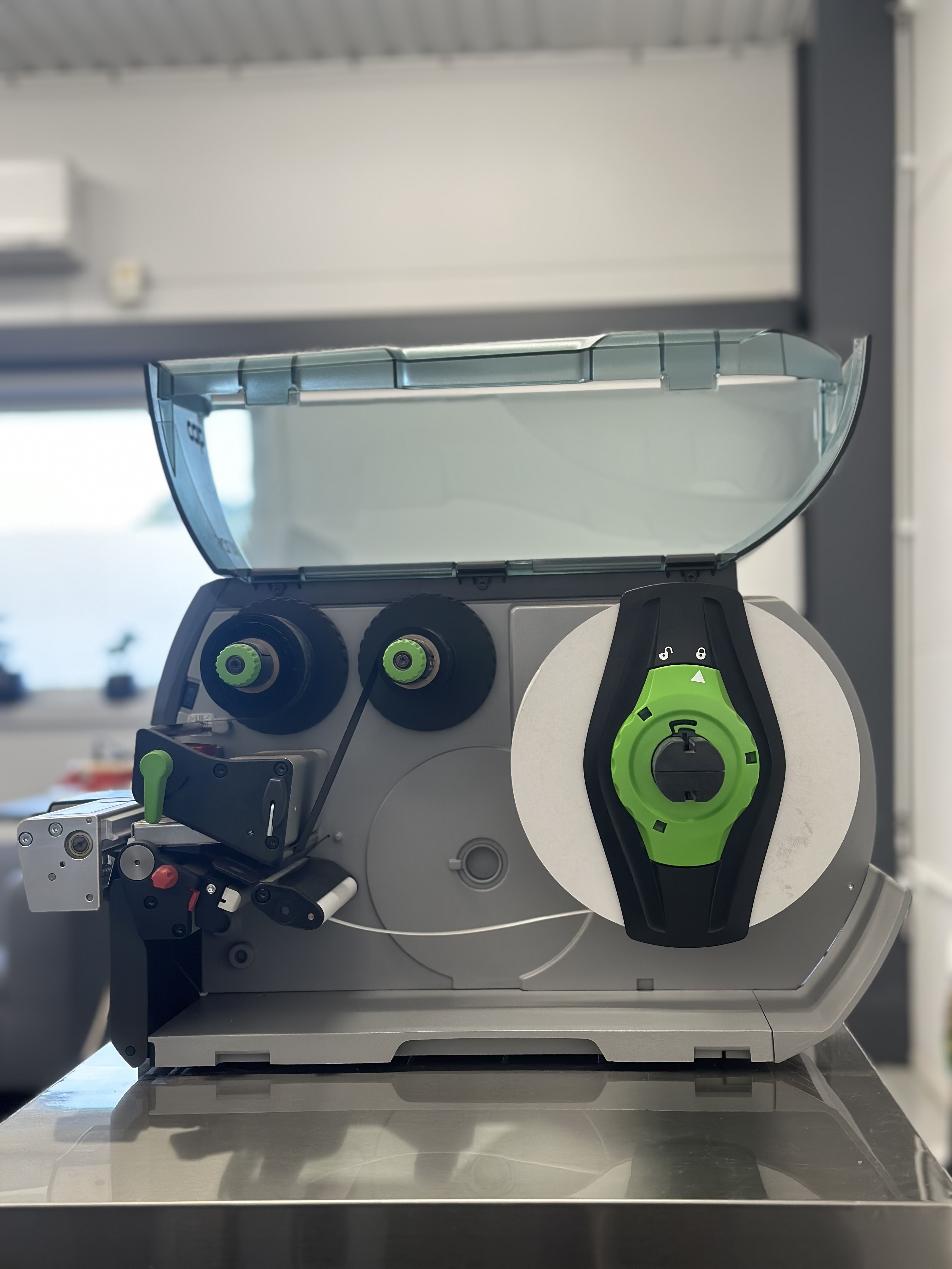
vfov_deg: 39.7
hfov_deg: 30.3
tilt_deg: +1.7
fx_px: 1760
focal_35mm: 48
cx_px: 476
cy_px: 634
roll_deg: +0.8
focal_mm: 6.86
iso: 80
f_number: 1.78
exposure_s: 1/141
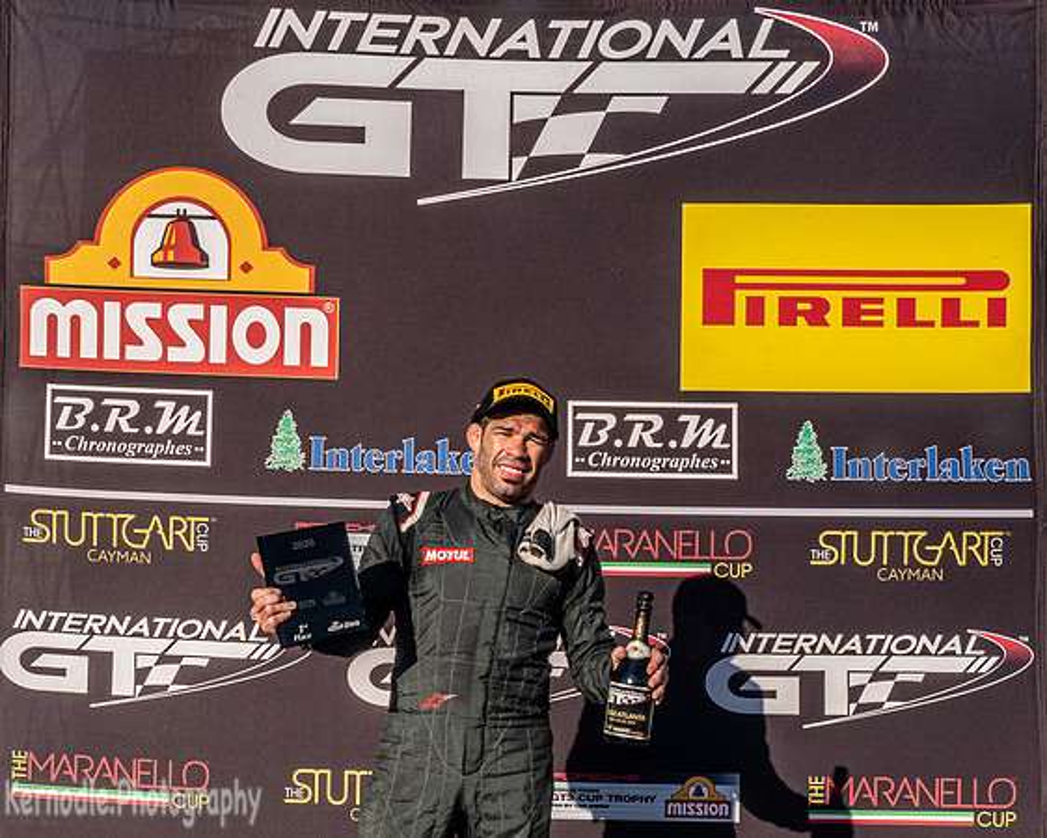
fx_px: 1776
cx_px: 503
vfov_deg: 26.2
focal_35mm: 57
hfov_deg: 32.8
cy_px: 632
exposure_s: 1/160
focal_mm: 17
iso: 200
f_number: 18
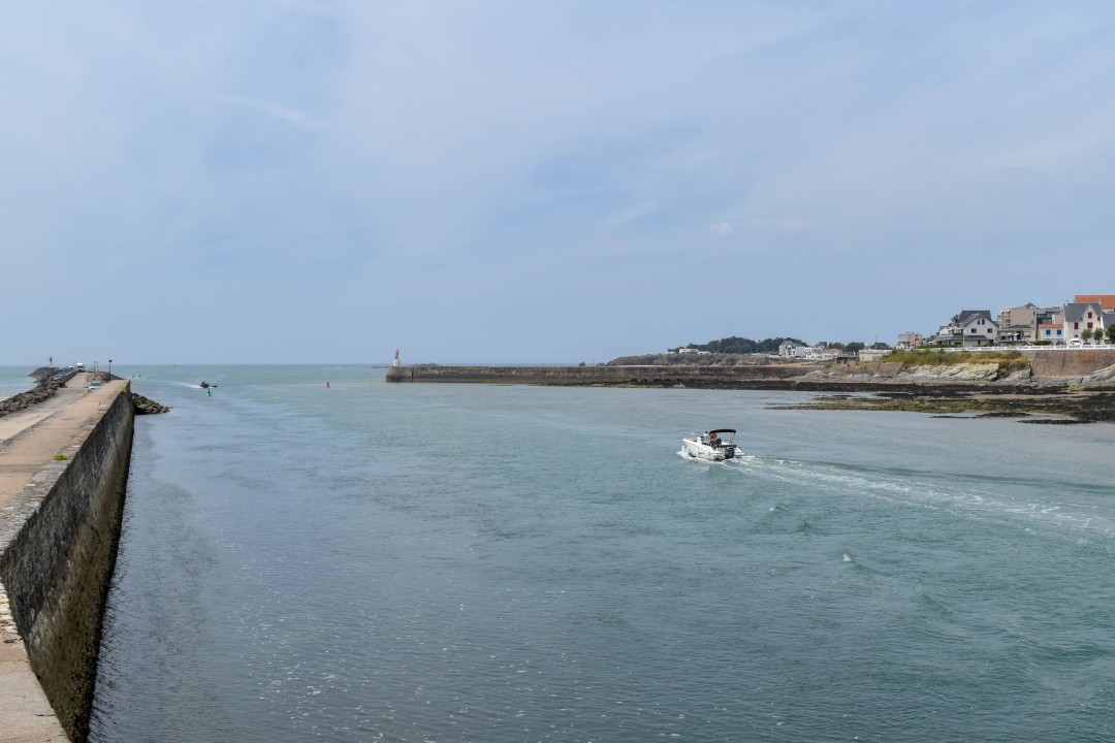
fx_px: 1115
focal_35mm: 36
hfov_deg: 53.1
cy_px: 372
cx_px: 558
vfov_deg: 36.9
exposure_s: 1/2000
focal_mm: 24
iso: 400
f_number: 8
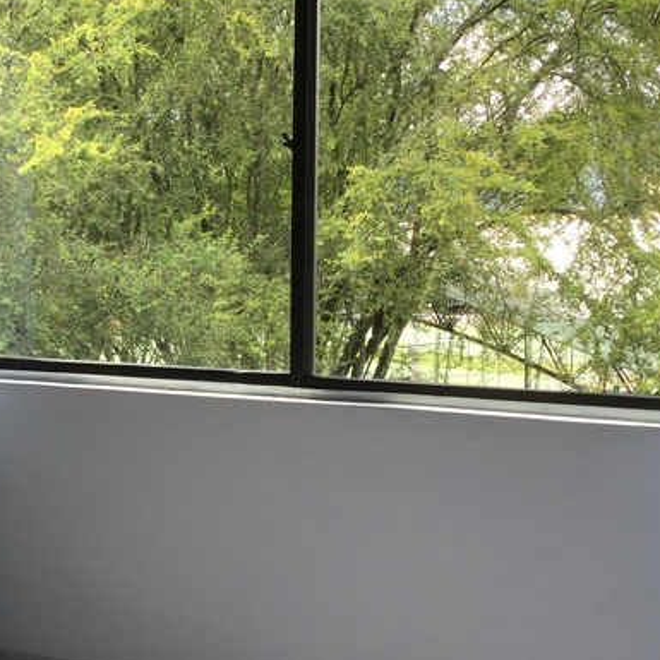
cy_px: 389
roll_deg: -2.4
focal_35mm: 57
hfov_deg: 29.6
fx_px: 1230
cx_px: 165
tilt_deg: -8.2
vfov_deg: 30.0
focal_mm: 3.3
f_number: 2.4
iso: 25
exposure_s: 1/173
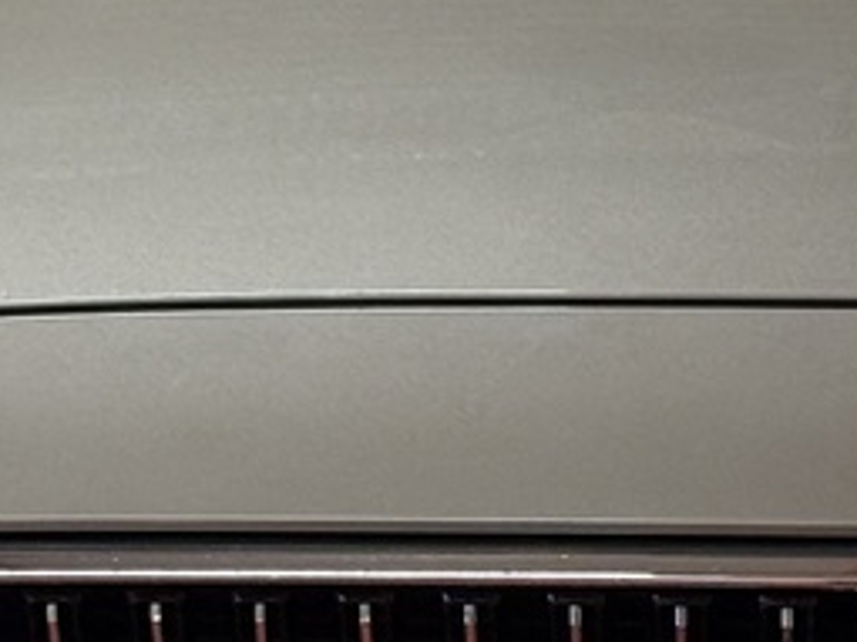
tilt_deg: -14.9
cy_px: 229
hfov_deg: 7.3
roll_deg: -1.1
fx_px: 6706
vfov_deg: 5.5
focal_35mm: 271
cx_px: 931
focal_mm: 6.76
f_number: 1.78
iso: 100
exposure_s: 1/97
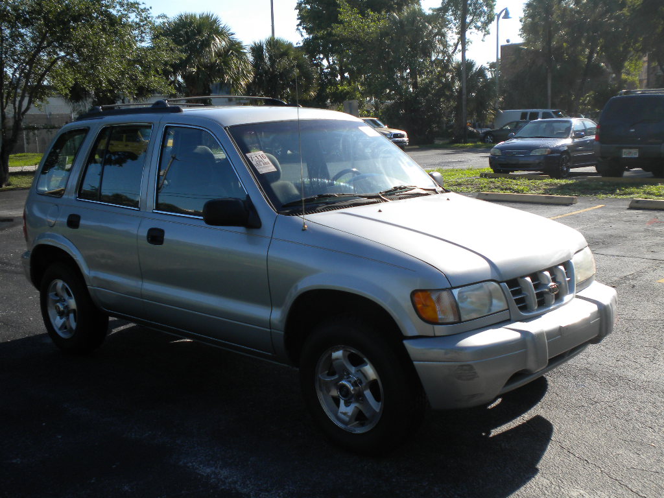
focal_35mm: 41
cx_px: 332
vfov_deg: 35.1
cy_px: 249
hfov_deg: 45.8
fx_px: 786
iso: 80
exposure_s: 1/354
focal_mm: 7.4
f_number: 4.9
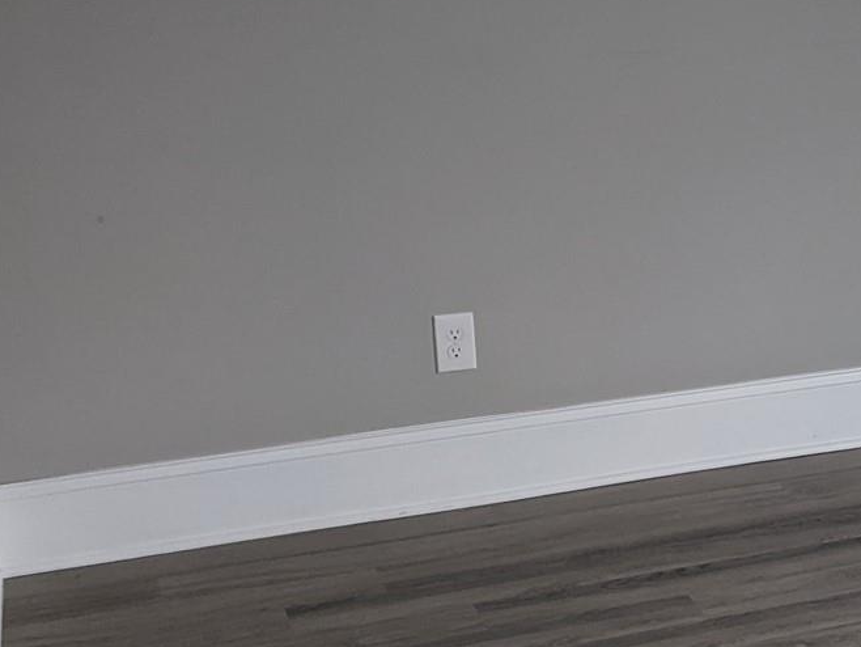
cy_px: 274
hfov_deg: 20.9
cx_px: 1163
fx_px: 2090
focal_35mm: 84
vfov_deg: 17.6
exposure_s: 1/104
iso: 59
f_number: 1.73
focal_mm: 4.38
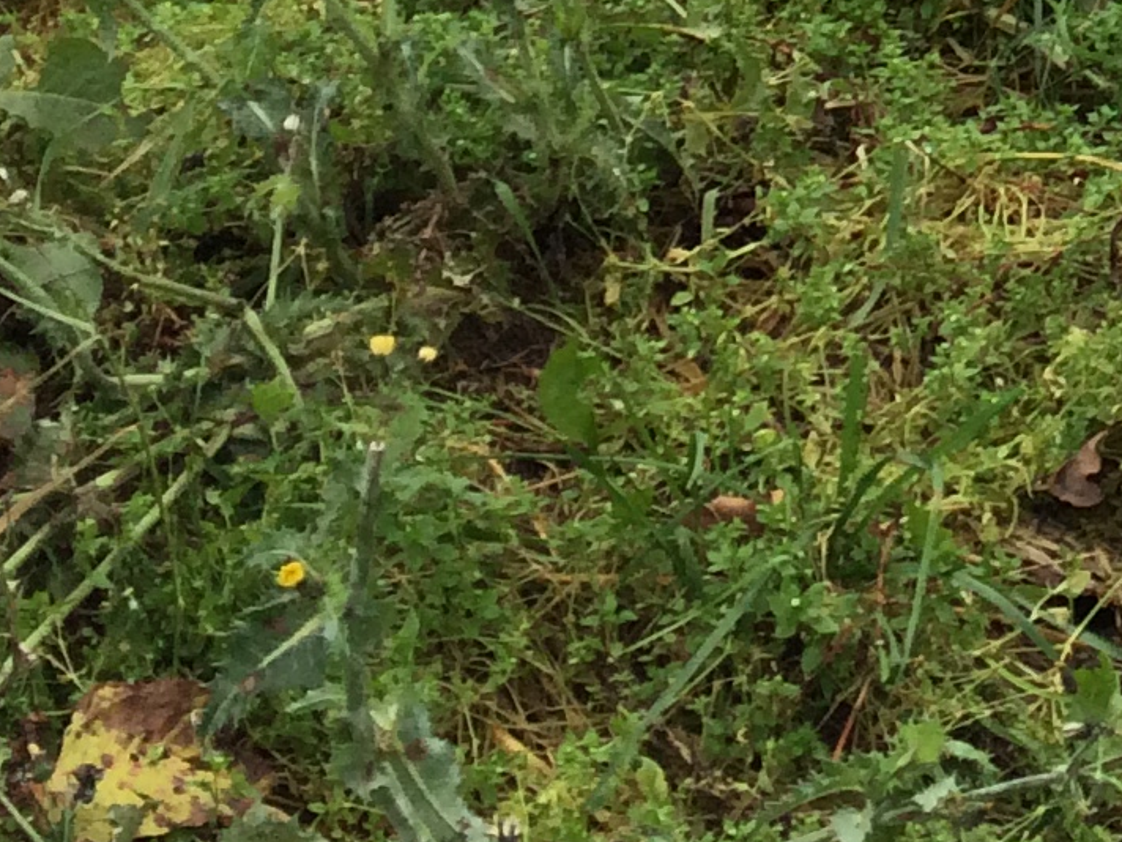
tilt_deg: -12.3
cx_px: 1628
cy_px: -1019
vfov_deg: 10.0
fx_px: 4311
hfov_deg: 14.0
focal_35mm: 133
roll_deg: -1.4
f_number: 2.2
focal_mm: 4.15
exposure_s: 1/302
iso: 32
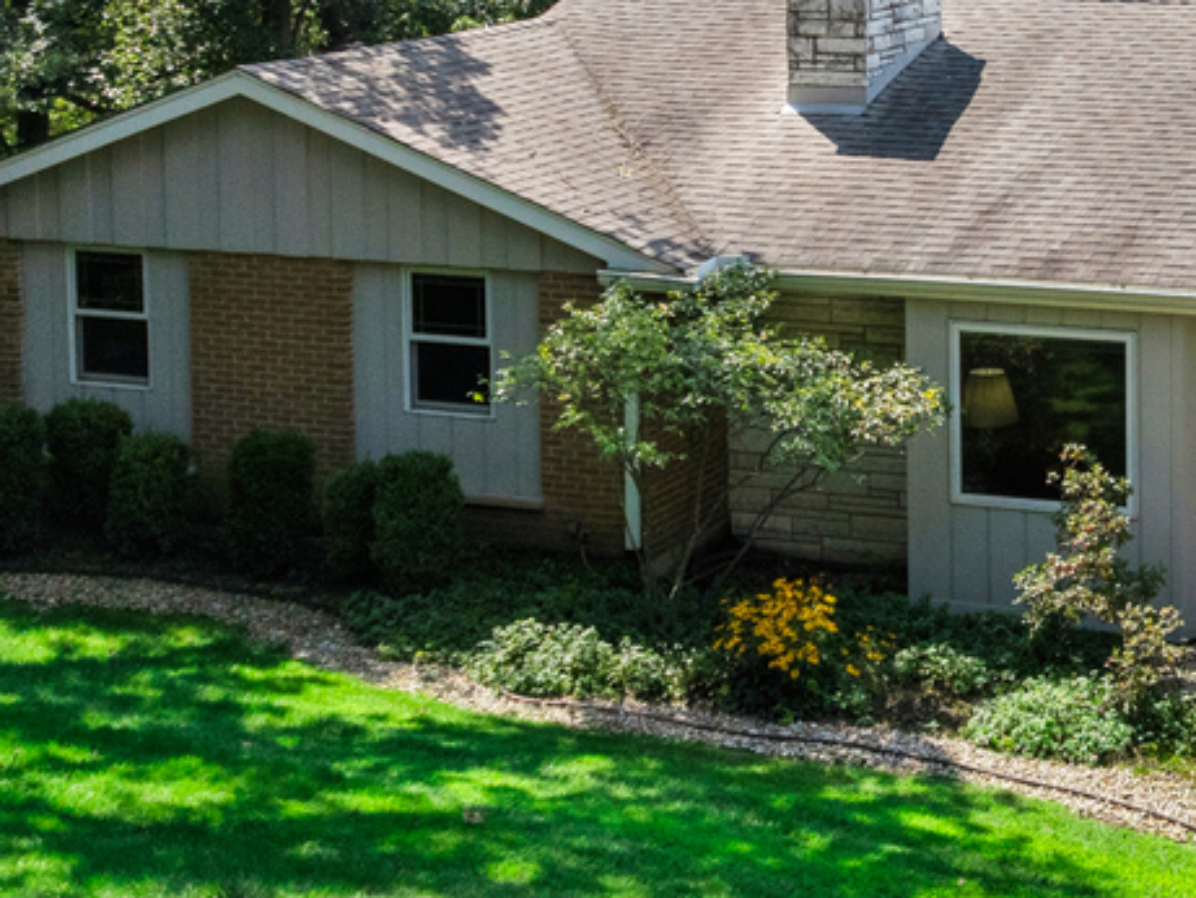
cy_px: 200
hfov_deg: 24.4
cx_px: 1289
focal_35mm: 75
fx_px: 2592
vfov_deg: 19.5
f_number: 2.8
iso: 220
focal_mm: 12.3
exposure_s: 1/1000
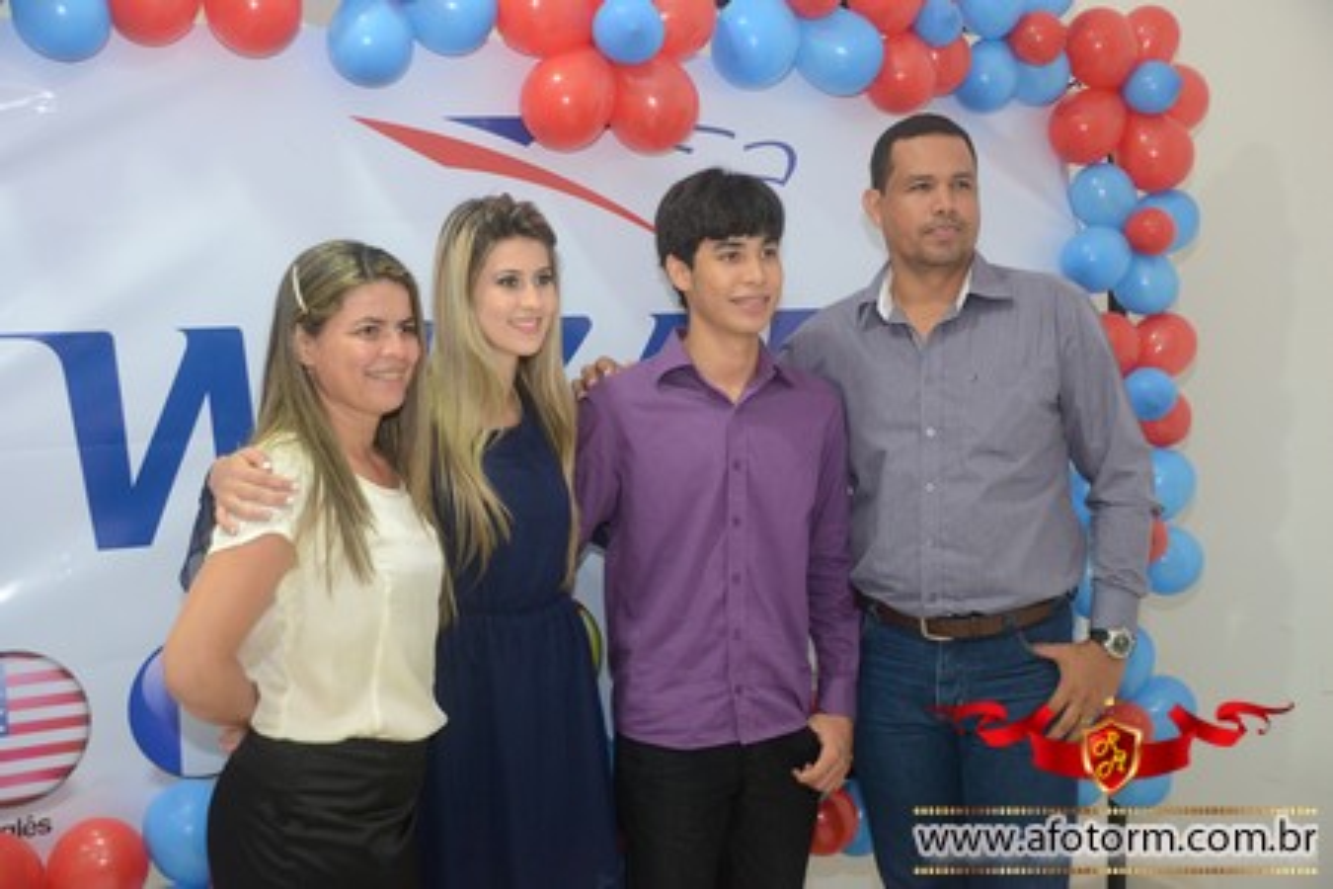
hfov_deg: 42.3
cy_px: 444
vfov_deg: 28.9
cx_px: 666
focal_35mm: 46
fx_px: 1722
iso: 1600
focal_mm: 31
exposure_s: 1/80
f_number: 4
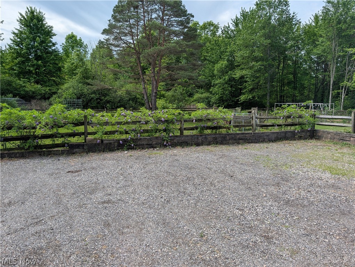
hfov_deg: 71.5
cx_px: 178
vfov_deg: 56.9
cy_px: 134
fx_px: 246
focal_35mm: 24
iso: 17
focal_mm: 6.9
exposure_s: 1/759
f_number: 1.68
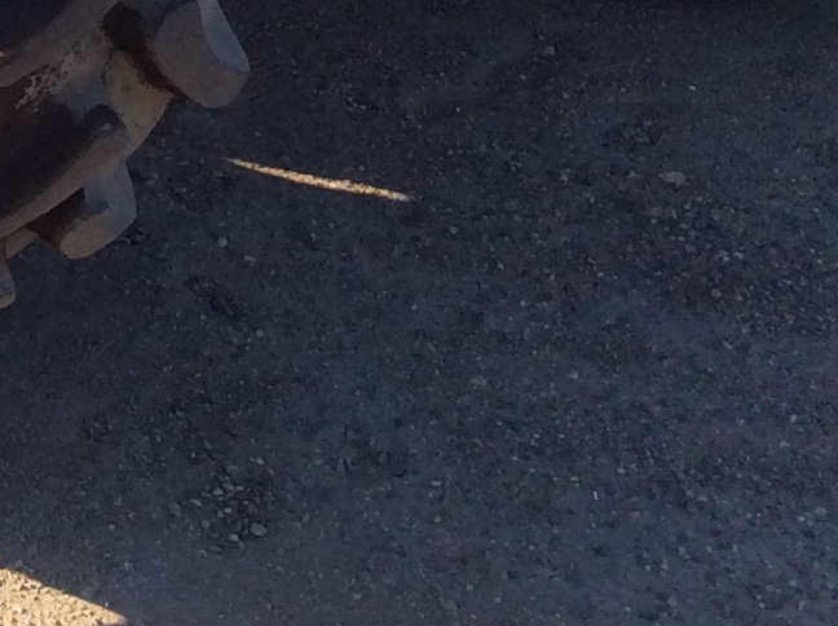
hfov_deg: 14.3
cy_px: -526
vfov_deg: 10.8
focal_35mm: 128
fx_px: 3094
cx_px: -445
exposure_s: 1/510
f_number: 2.4
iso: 32
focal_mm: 3.3
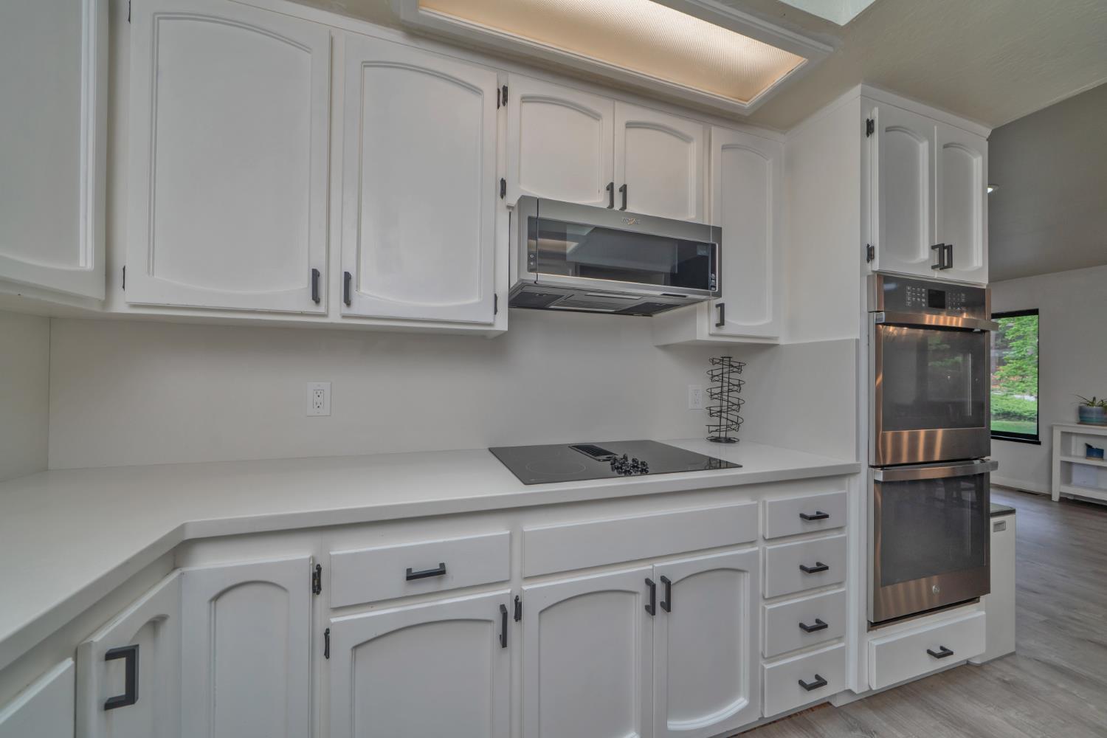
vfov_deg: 85.4
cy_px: 369
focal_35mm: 13
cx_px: 554
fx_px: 400
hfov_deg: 108.3
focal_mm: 13
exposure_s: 1/160
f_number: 6.3
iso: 320
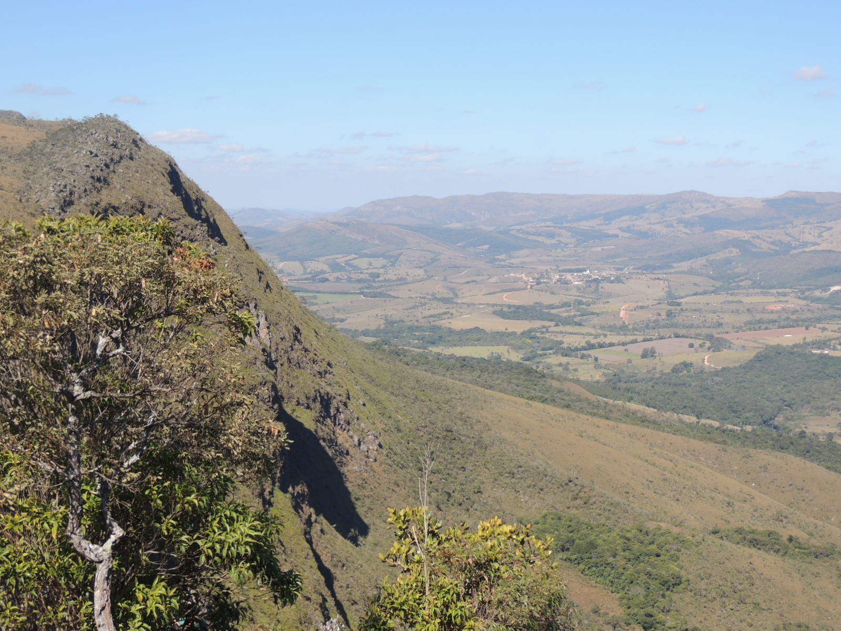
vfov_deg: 26.6
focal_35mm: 55
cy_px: 316
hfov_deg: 34.9
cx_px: 420
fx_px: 1336
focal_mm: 9.8
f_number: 3.7
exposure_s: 1/800
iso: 100
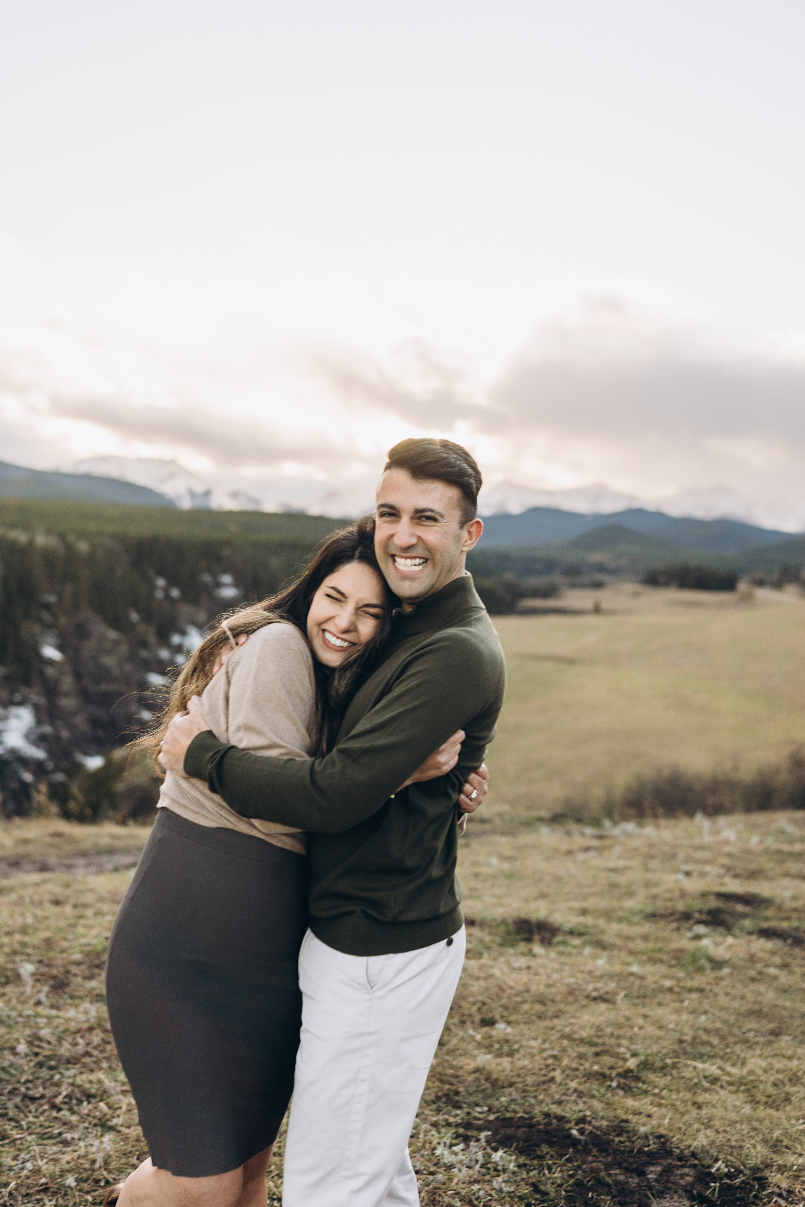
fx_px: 1174
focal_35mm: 35
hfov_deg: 37.9
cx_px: 402
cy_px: 604
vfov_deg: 54.4
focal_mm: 35
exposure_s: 1/320
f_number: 2
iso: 100
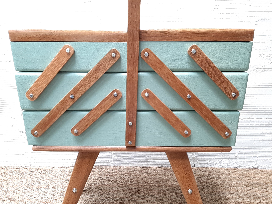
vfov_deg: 53.1
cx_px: 136
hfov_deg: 67.3
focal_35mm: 26
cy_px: 102
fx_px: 204
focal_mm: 3.93
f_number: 1.7
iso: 160
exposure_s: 1/50
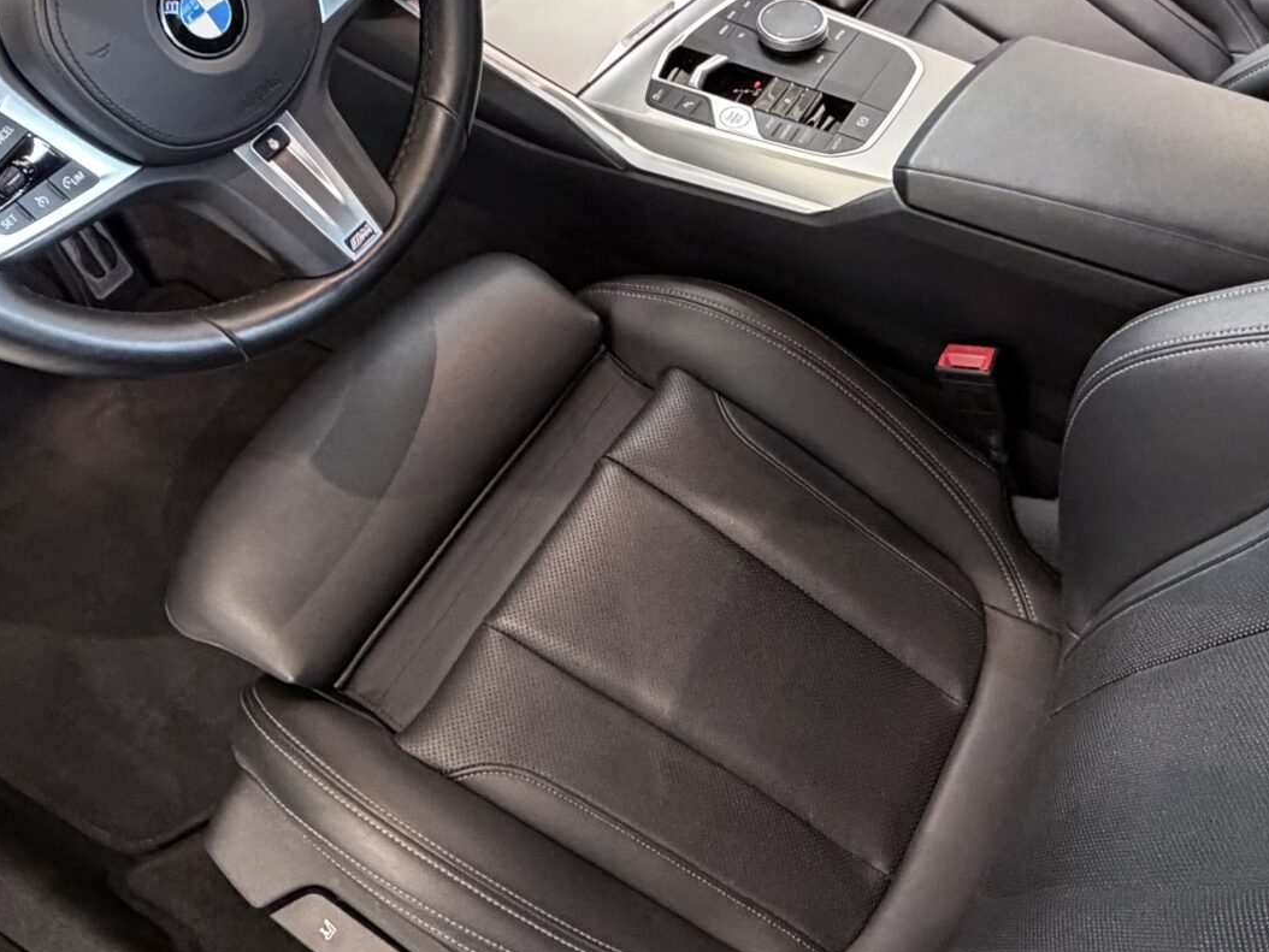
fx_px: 1247
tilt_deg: -49.2
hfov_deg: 52.9
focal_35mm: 34
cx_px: 843
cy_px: 244
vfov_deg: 40.7
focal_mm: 2.22
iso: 640
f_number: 2.2
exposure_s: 1/50
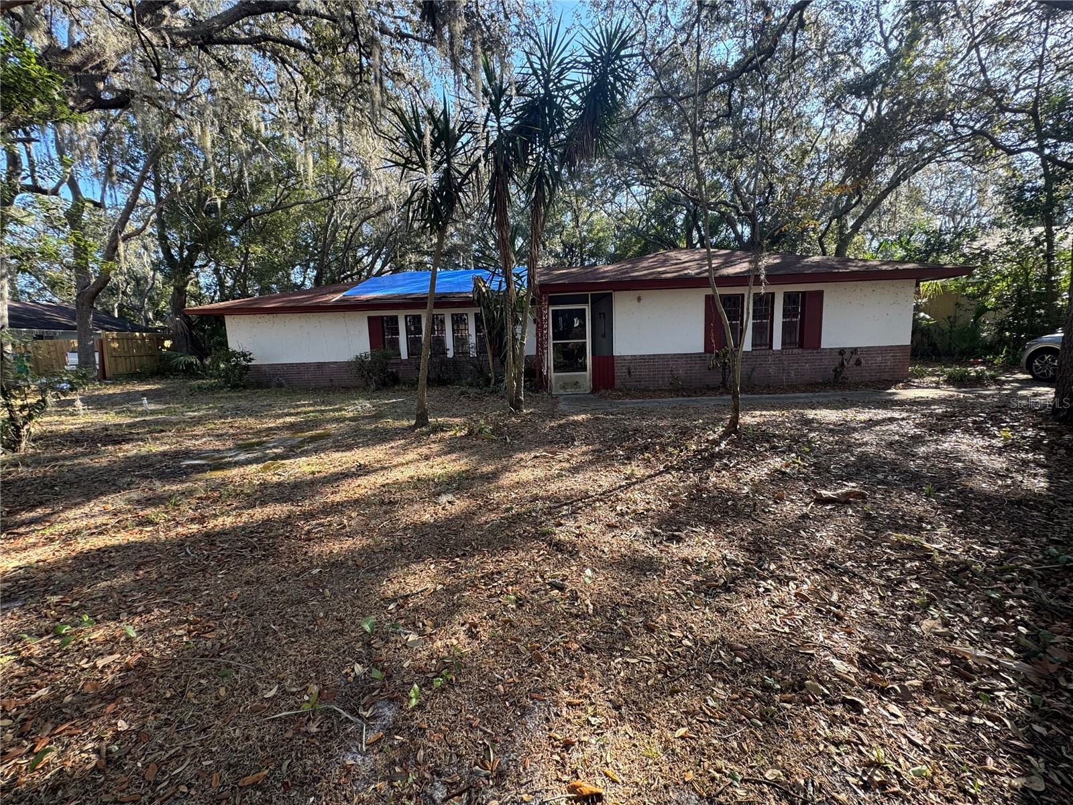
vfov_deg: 85.7
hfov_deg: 102.1
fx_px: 434
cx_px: 536
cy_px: 402
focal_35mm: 14
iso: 40
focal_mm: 2.22
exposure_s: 1/105
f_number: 2.2
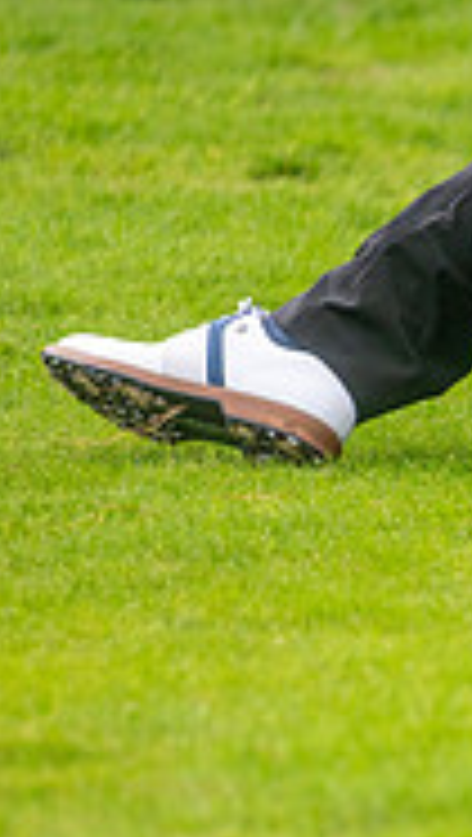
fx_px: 22367
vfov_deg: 2.1
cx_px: 1264
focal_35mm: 1008
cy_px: 805
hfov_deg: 1.2
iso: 400
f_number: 4.5
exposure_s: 1/3200
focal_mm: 300
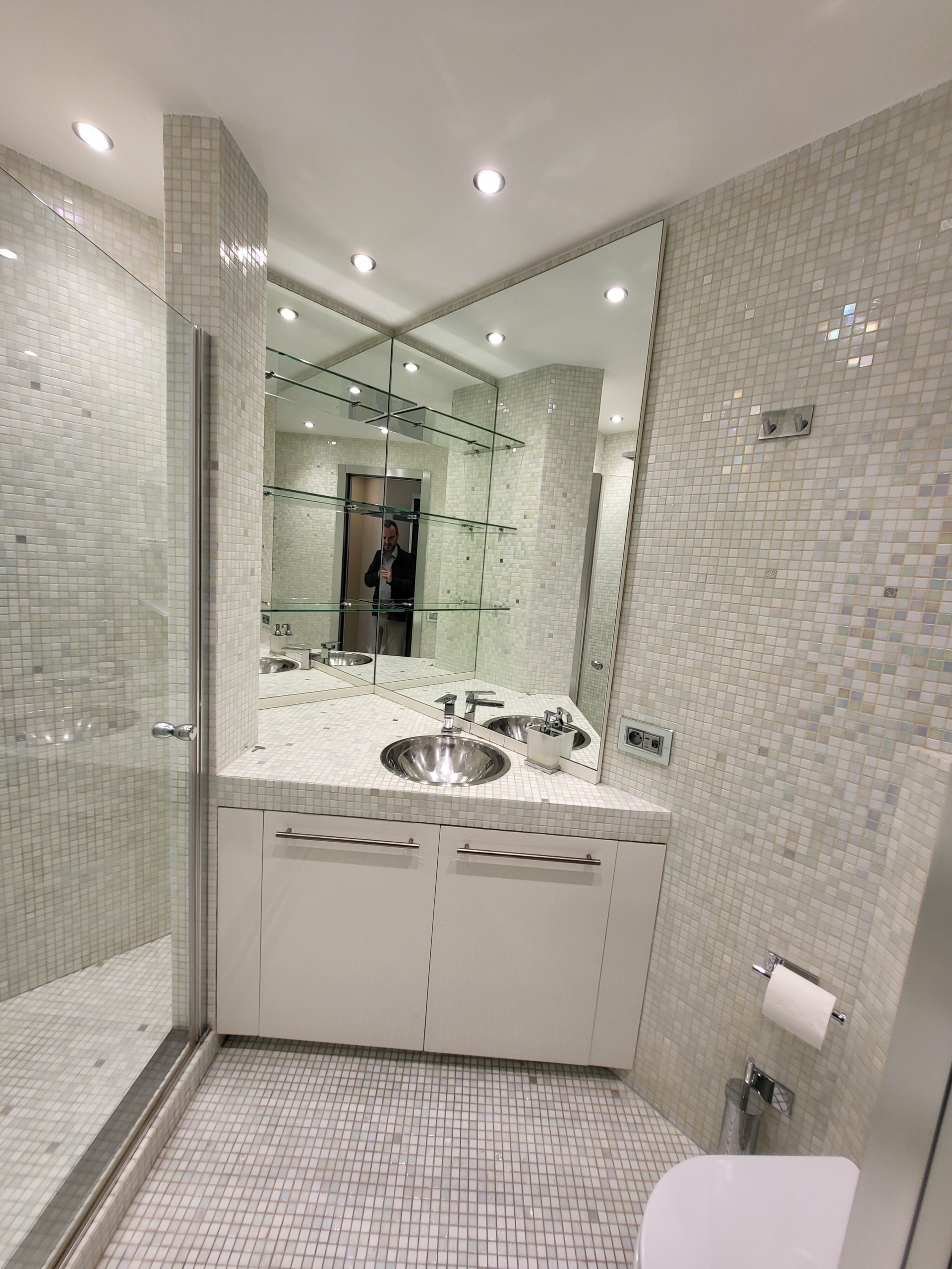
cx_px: 476
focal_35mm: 13
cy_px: 634
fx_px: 477
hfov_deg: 89.9
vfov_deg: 106.2
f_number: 2.2
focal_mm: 1.74
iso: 50
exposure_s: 1/50
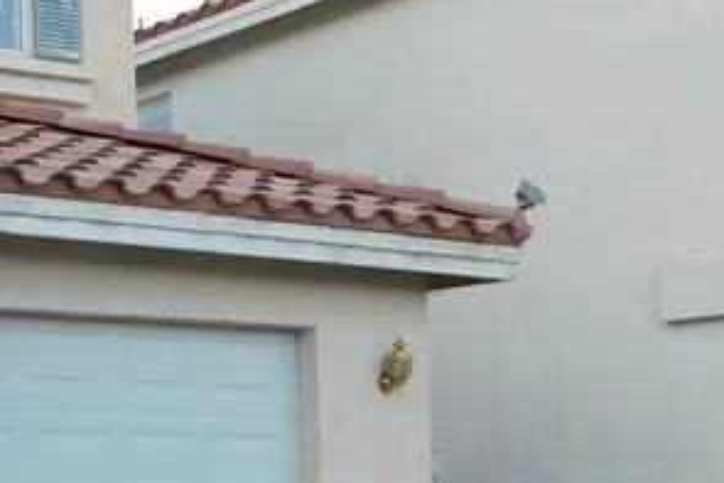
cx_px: -353
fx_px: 1670
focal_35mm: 83
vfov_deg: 16.2
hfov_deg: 20.9
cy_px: 461
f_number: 3
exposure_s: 1/200
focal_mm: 4
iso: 125
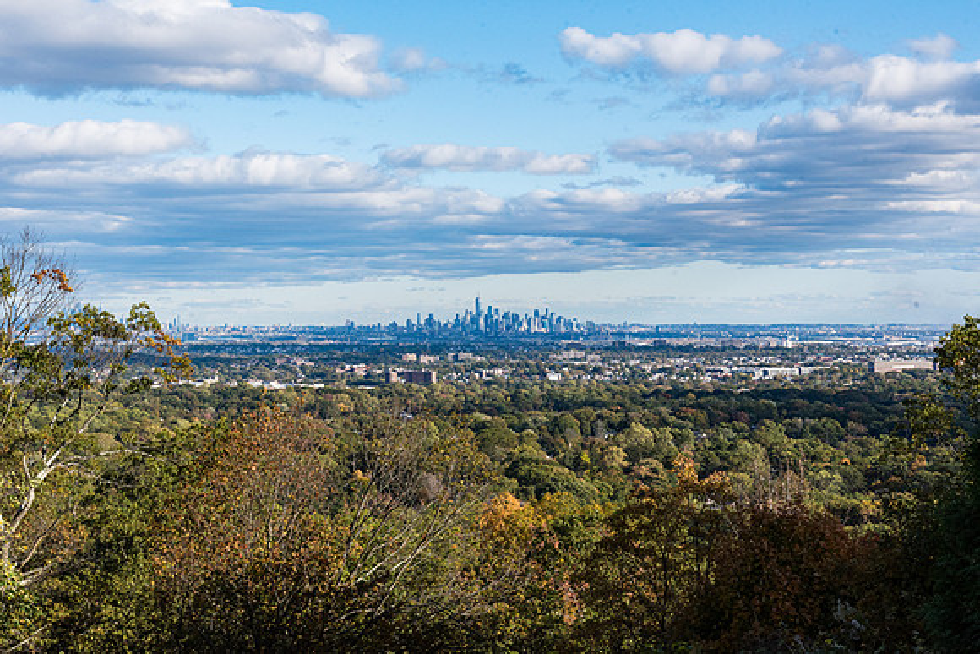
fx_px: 1724
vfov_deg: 21.5
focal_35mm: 63
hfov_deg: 31.7
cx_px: 491
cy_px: 327
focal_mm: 62
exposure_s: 1/800
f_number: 11
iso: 800
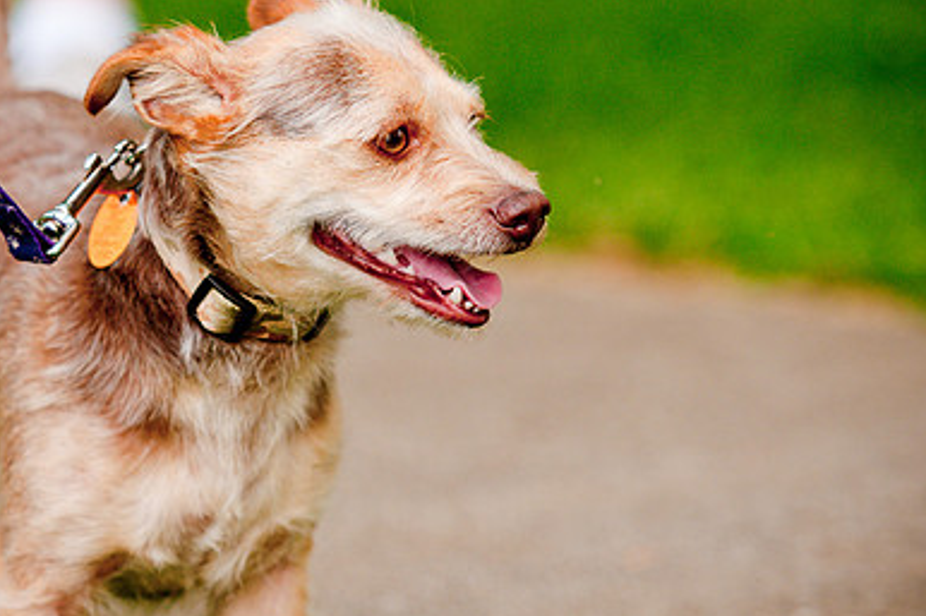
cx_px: 377
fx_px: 8401
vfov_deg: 4.2
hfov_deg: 6.3
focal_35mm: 327
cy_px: 227
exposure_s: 1/800
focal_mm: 145
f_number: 2.8
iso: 200
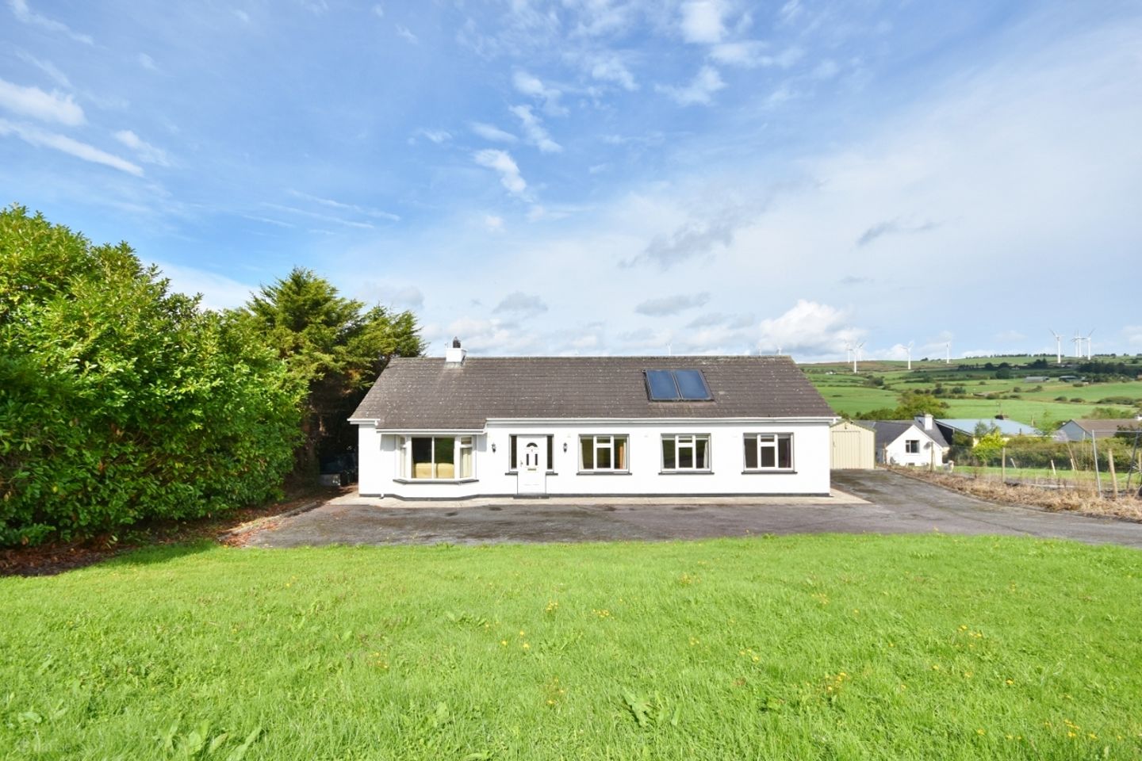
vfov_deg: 77.3
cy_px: 380
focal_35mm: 15
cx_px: 571
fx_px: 476
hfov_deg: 100.4
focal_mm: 10
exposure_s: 1/500
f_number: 8
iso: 140
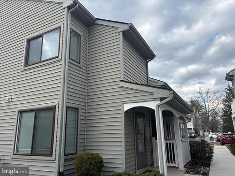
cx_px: 118
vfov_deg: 53.1
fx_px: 177
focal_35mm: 26
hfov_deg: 67.3
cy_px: 88
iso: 50
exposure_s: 1/1287
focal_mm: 5.96
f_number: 1.6
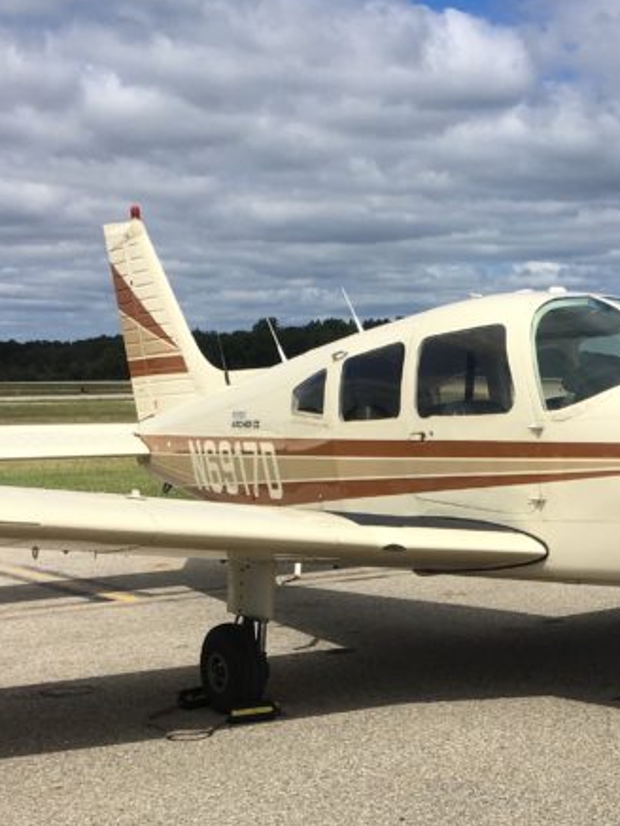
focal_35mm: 68
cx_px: 497
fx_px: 1623
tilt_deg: -10.2
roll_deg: +0.4
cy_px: 648
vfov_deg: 28.0
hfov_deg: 21.4
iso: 25
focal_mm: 4.15
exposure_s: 1/3077
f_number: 2.2
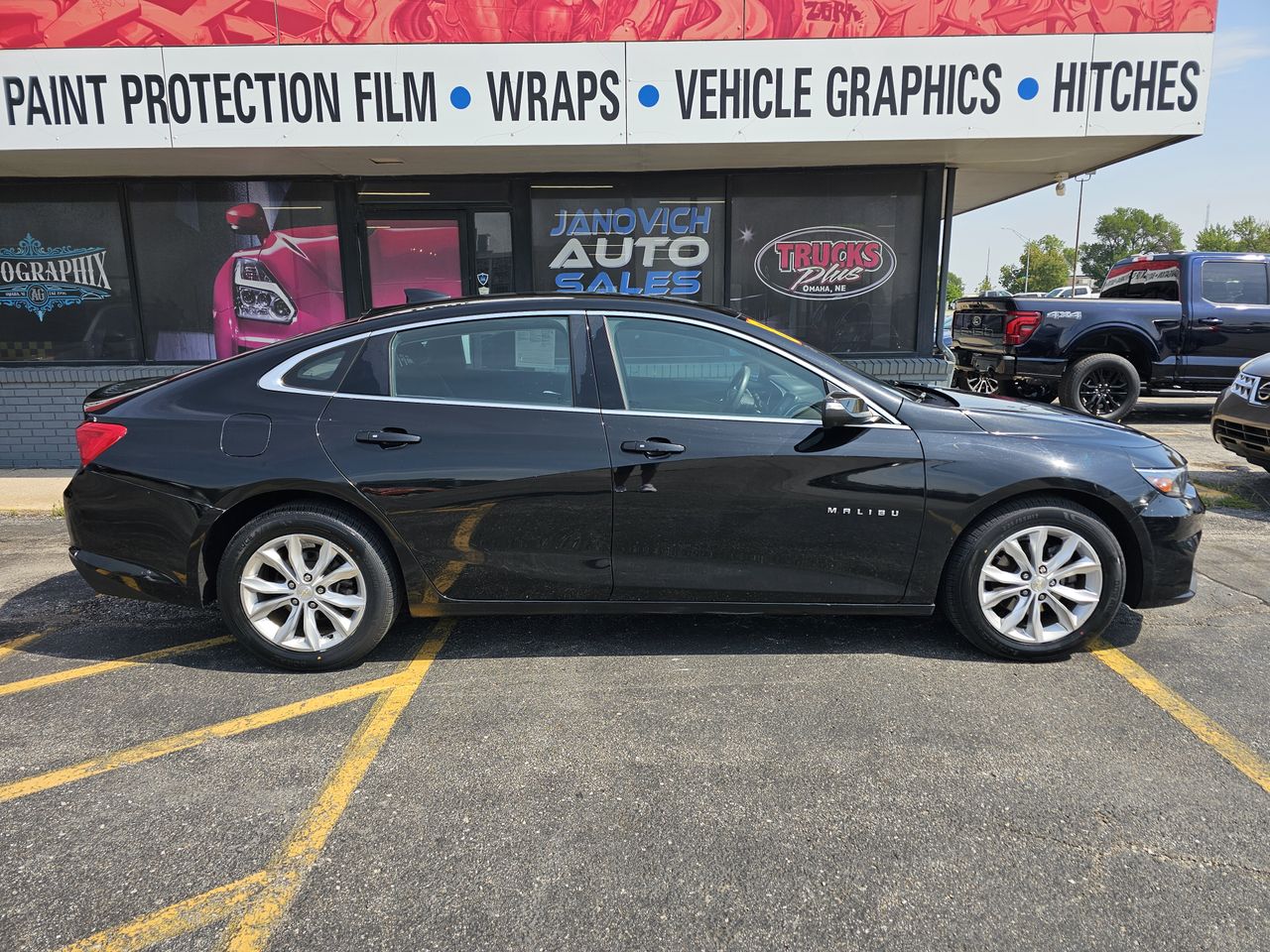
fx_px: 844
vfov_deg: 58.9
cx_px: 635
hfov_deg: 73.9
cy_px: 476
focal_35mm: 23
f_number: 1.7
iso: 10
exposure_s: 1/501
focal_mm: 6.3
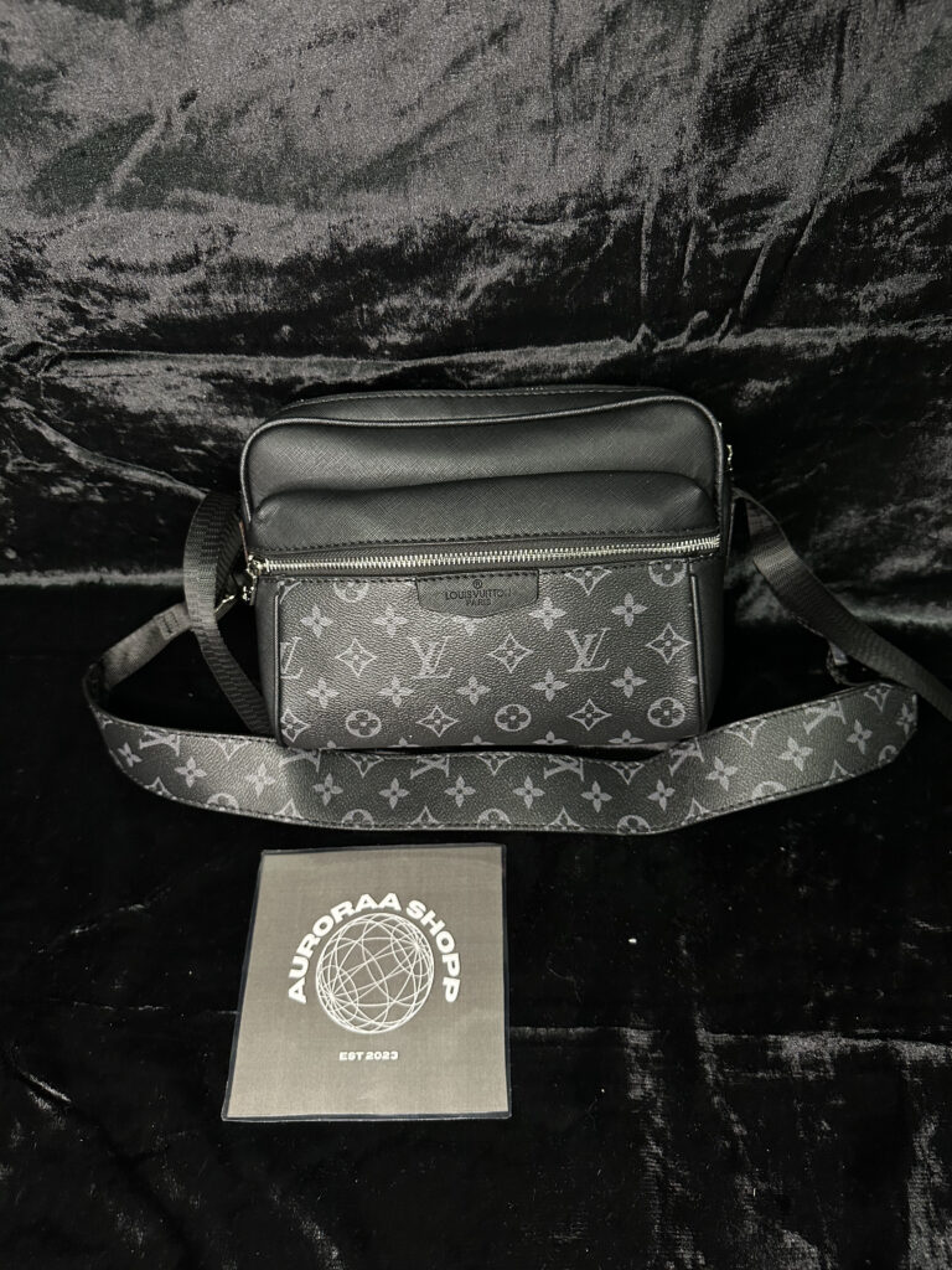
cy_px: 635
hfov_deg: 56.8
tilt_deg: -51.9
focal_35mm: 24
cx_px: 476
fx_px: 880
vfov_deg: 71.6
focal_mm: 6.86
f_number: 1.78
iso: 400
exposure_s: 1/60
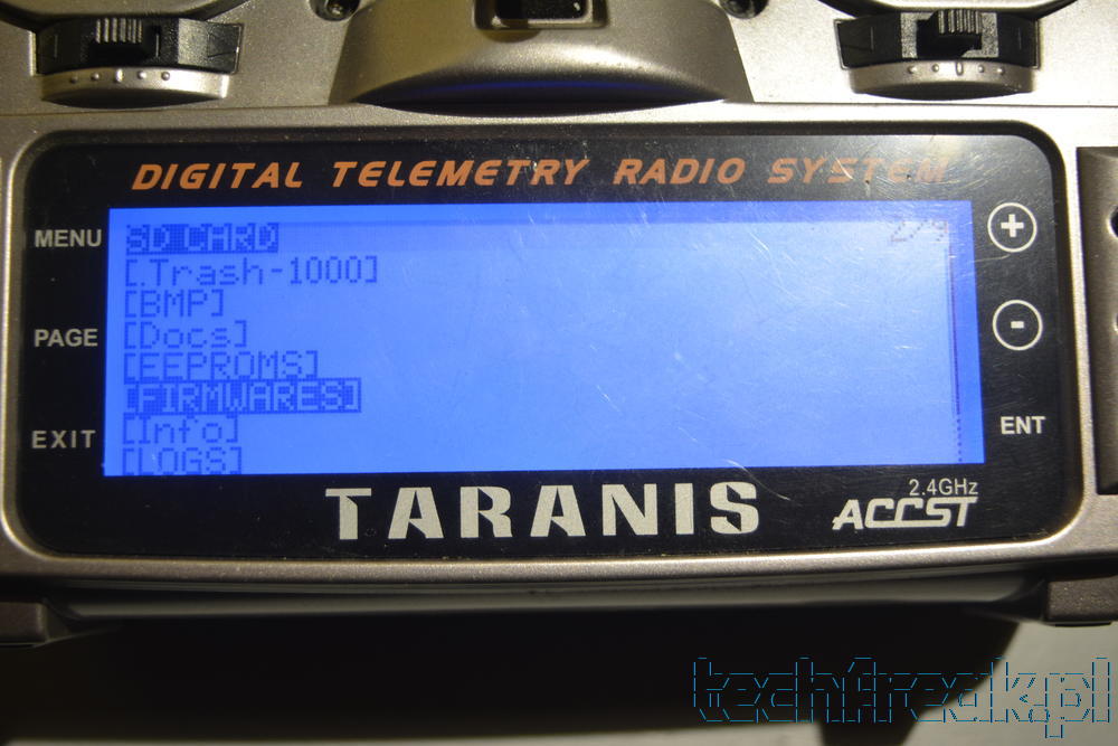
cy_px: 373
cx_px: 559
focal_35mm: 44
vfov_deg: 30.9
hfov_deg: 45.0
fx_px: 1351
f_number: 4.2
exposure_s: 1/60
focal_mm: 29
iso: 450
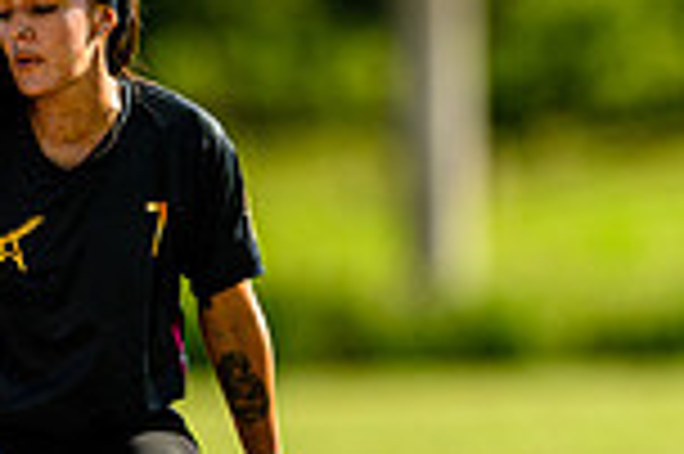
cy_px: 524
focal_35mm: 1529
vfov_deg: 0.9
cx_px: -225
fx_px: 29019
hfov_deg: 1.3
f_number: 3.2
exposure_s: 1/1250
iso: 110
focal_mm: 400
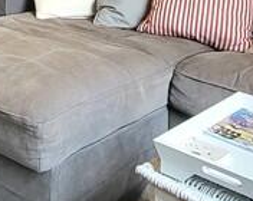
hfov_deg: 24.6
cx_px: 3
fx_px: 553
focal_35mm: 74
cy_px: -152
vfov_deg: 17.2
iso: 100
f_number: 2.2
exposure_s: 1/50
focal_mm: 1.74
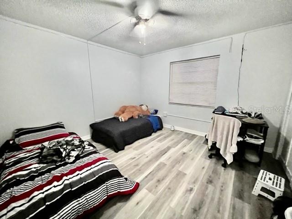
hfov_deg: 106.2
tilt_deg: -11.1
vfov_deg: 89.9
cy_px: 110
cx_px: 146
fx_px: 110
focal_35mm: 13
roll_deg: +0.7
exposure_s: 1/40
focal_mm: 1.57
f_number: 1.8
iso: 1250
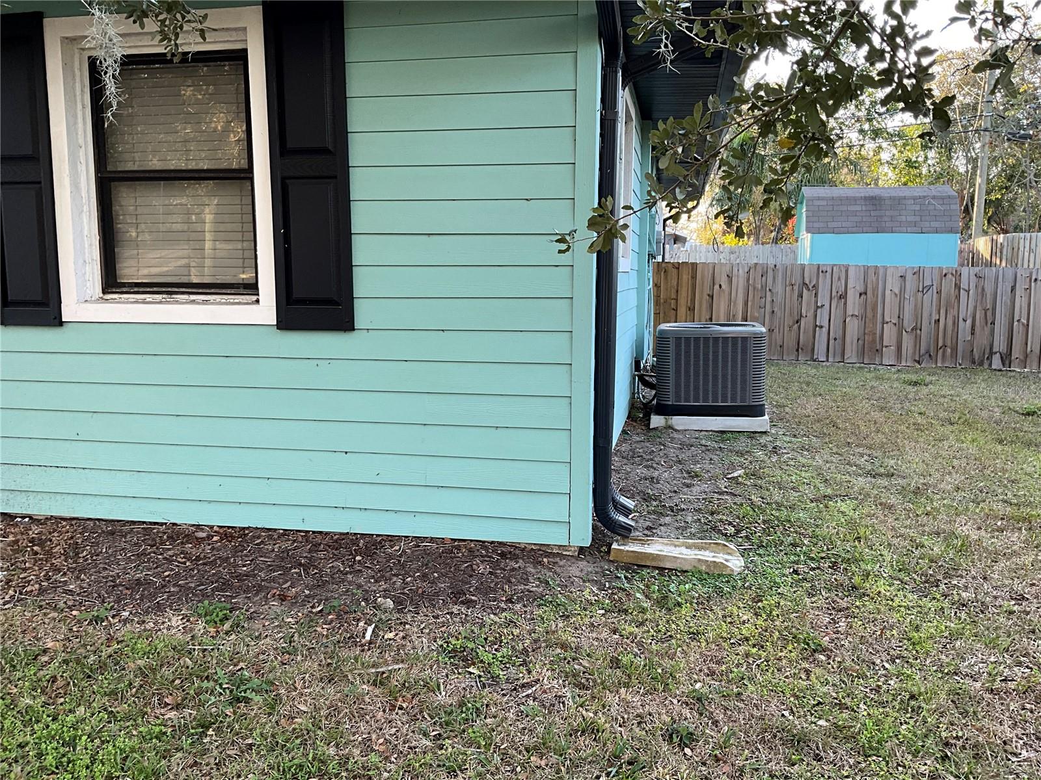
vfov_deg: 48.2
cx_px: 520
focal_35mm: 29
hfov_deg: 61.7
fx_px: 872
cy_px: 390
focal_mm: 3
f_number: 1.8
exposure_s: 1/122
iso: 40
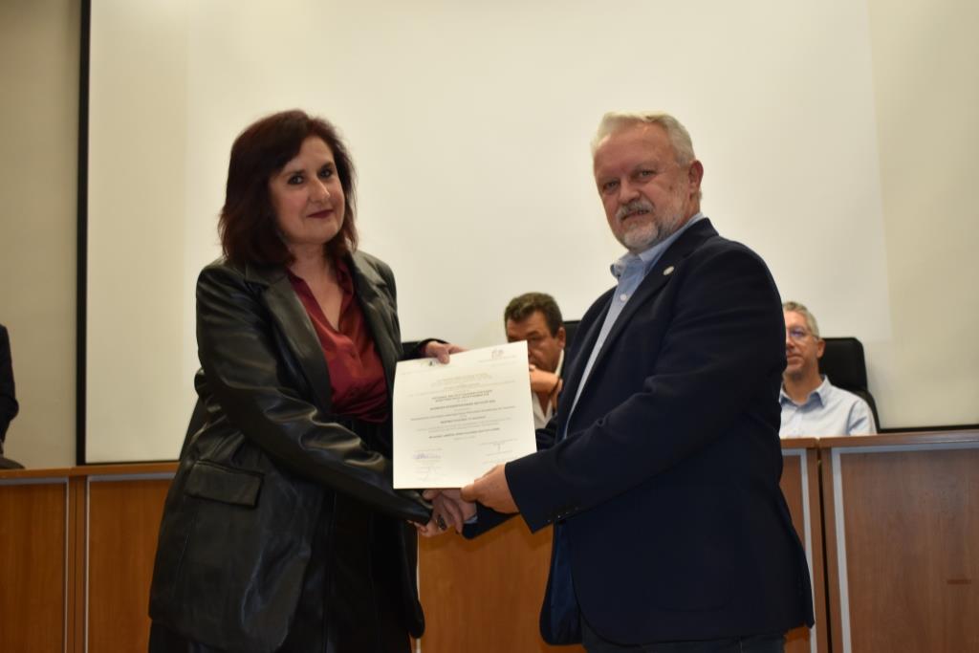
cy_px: 326
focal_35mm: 51
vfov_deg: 26.5
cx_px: 490
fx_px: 1387
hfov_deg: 38.9
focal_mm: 34
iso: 900
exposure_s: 1/125
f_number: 4.5
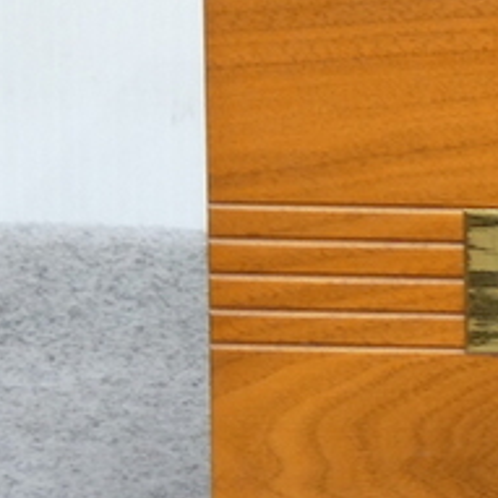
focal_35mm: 671
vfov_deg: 2.6
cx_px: 1244
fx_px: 10921
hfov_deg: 2.6
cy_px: 248
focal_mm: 27.1
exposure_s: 1/8
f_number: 5.4
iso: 200
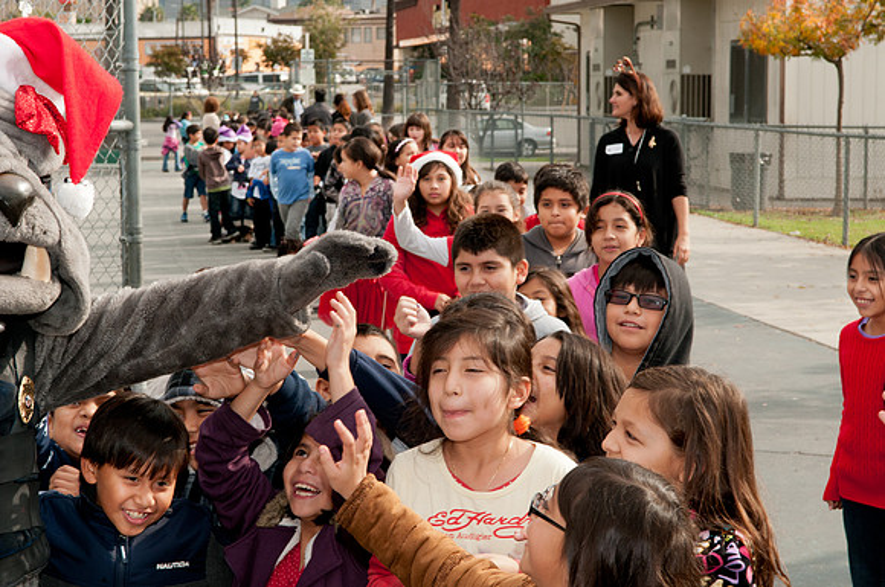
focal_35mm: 82
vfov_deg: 16.5
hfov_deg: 24.6
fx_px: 2025
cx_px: 442
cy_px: 294
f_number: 10
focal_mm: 55
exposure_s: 1/320
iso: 320
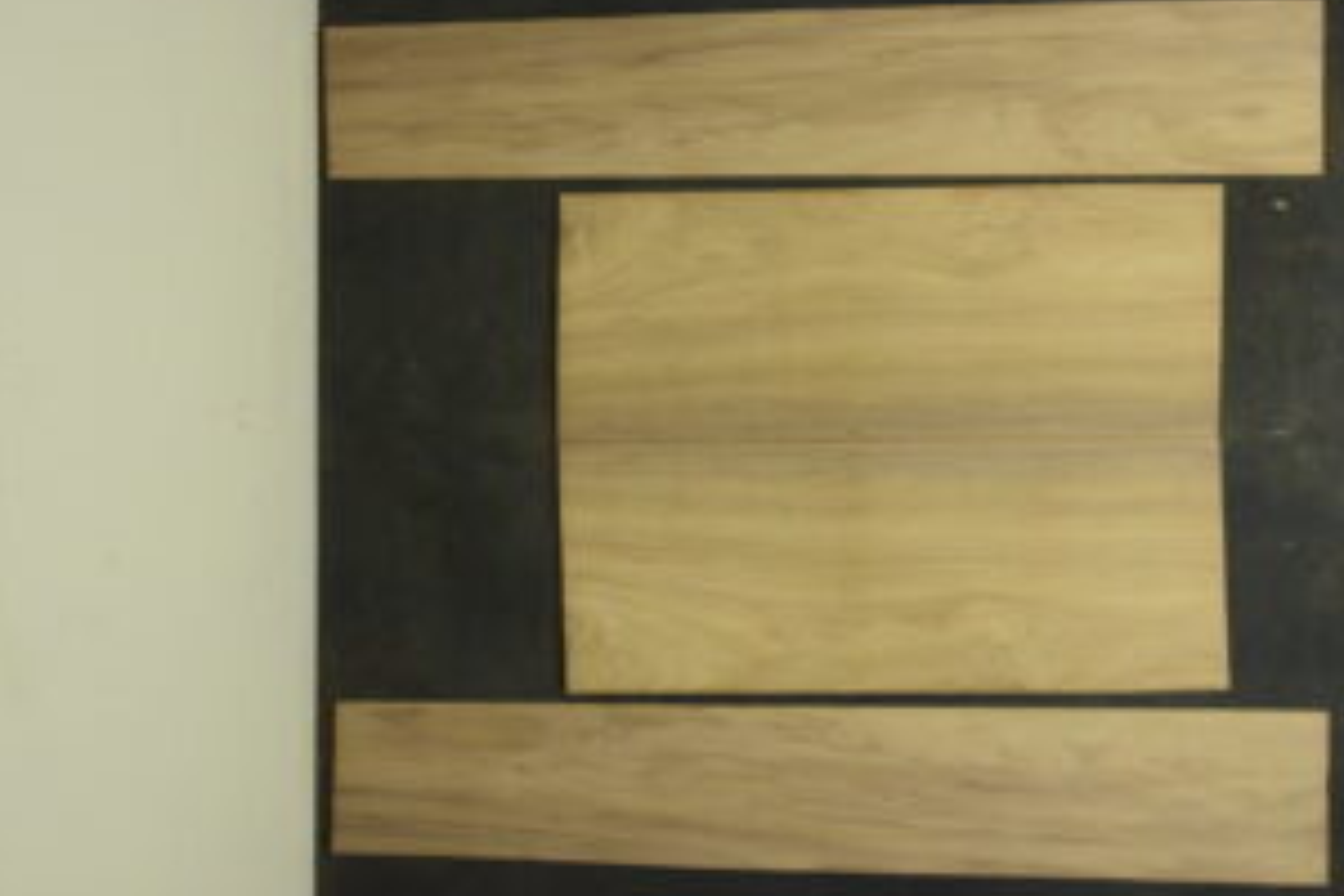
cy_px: 352
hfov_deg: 48.4
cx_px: 739
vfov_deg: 33.3
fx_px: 1493
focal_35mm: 40
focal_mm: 30
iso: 6400
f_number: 16
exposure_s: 1/5
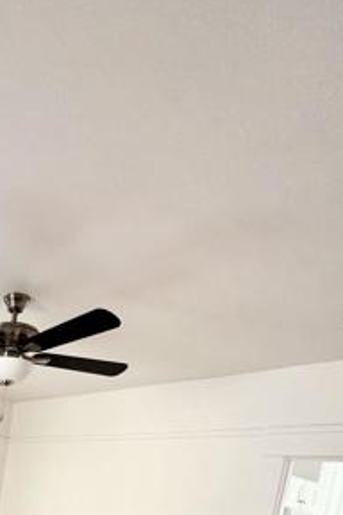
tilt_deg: -8.0
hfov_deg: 34.4
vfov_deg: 46.4
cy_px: 561
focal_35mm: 30
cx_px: -75
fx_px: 429
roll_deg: -6.7
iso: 100
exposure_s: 1/99
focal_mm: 1.57
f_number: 1.8
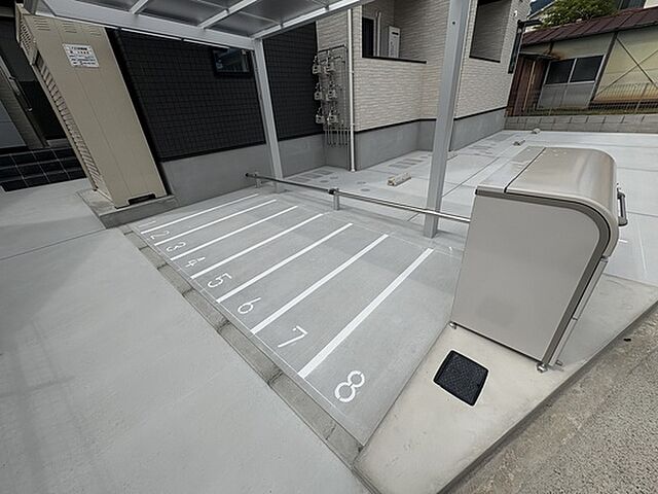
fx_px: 266
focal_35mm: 14
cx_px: 329
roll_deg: +5.8
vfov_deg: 85.7
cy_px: 247
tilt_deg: -28.4
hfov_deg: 102.1
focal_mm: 2.22
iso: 40
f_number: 2.2
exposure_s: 1/3390
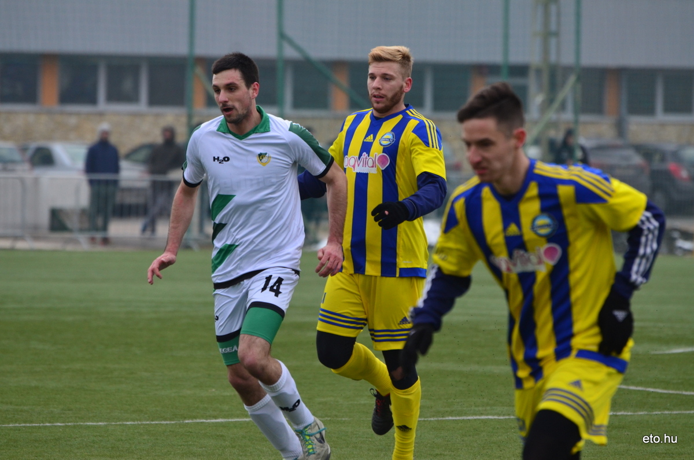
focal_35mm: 360
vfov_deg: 3.8
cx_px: 347
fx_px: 6926
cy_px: 230
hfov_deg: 5.7
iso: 800
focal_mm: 240
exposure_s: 1/1250
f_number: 5.6
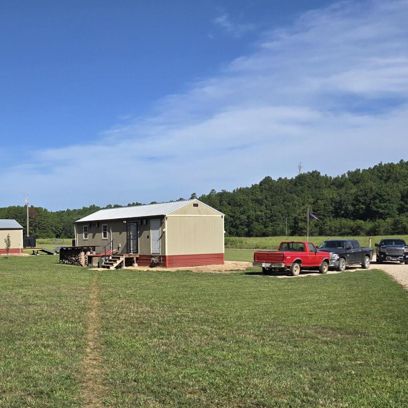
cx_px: 139
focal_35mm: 40
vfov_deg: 41.5
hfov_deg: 41.4
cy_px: 259
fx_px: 533
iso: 25
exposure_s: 1/2497
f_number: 1.8
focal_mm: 5.4
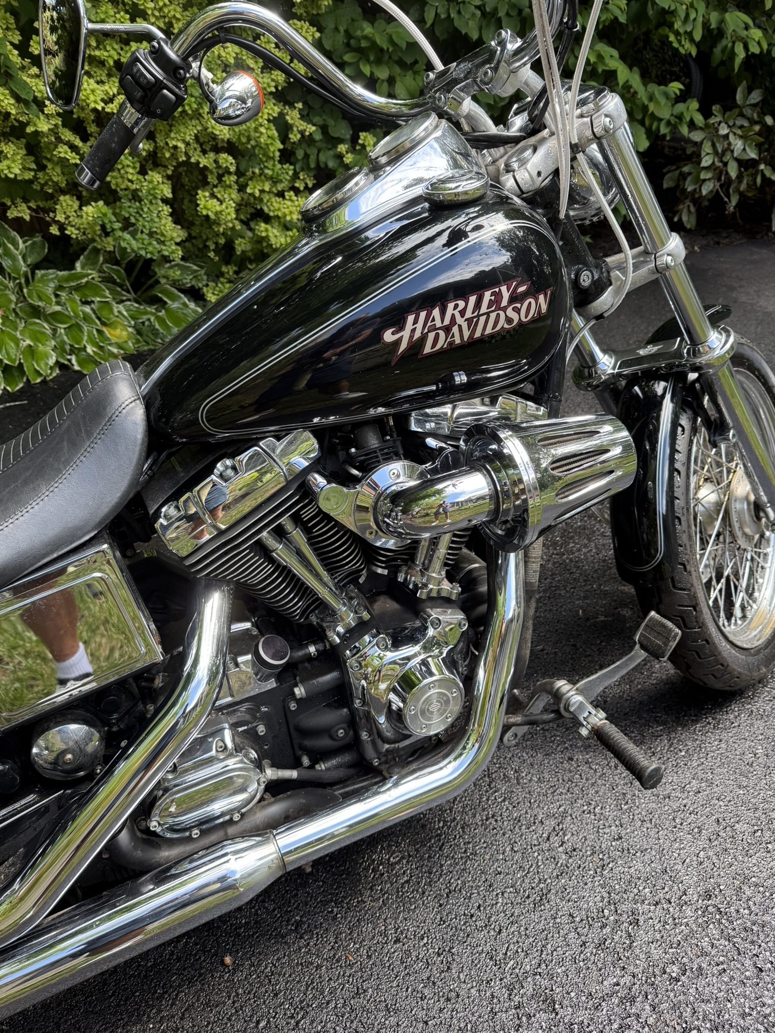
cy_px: 516
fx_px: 716
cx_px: 388
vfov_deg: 71.6
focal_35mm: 24
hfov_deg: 56.8
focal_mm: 6.76
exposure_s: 1/416
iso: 100
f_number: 1.78
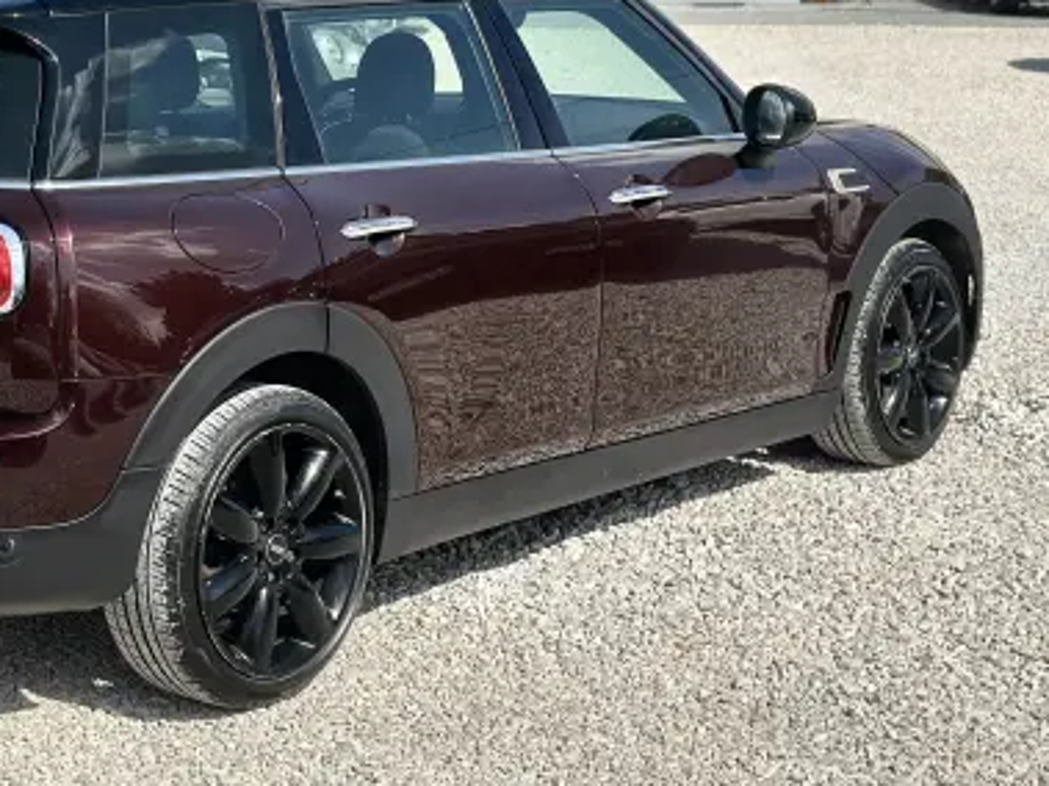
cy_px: 213
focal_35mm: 81
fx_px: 2454
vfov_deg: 18.1
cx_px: 246
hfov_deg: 23.8
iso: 100
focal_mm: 6.86
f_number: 1.78
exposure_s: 1/5882
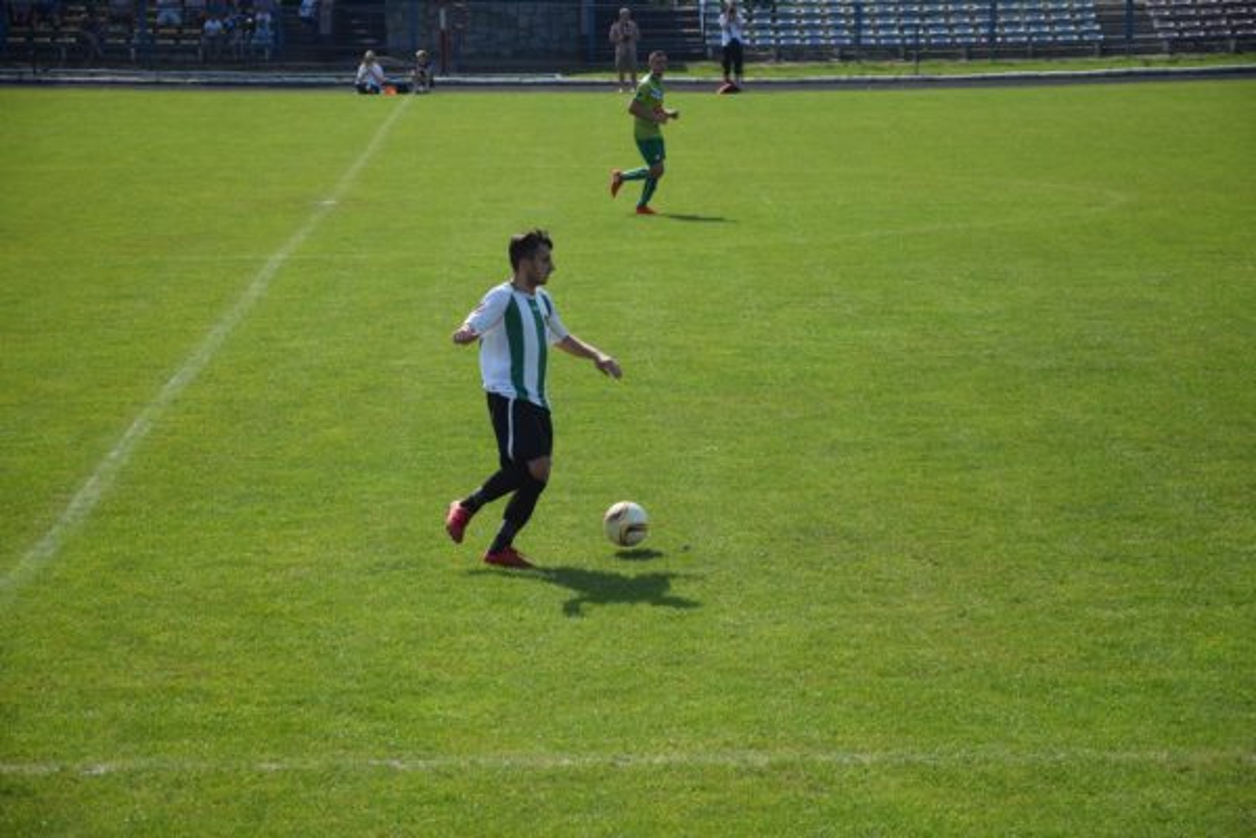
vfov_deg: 10.8
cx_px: 628
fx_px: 4448
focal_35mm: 128
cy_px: 419
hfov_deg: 16.1
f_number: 6.3
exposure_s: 1/1600
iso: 400
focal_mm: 85
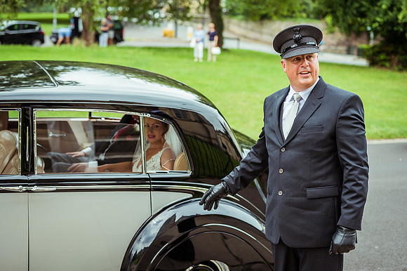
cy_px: 130
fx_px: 671
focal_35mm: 59
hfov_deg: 33.7
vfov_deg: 22.8
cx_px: 182
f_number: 2.5
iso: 500
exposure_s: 1/2000
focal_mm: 50
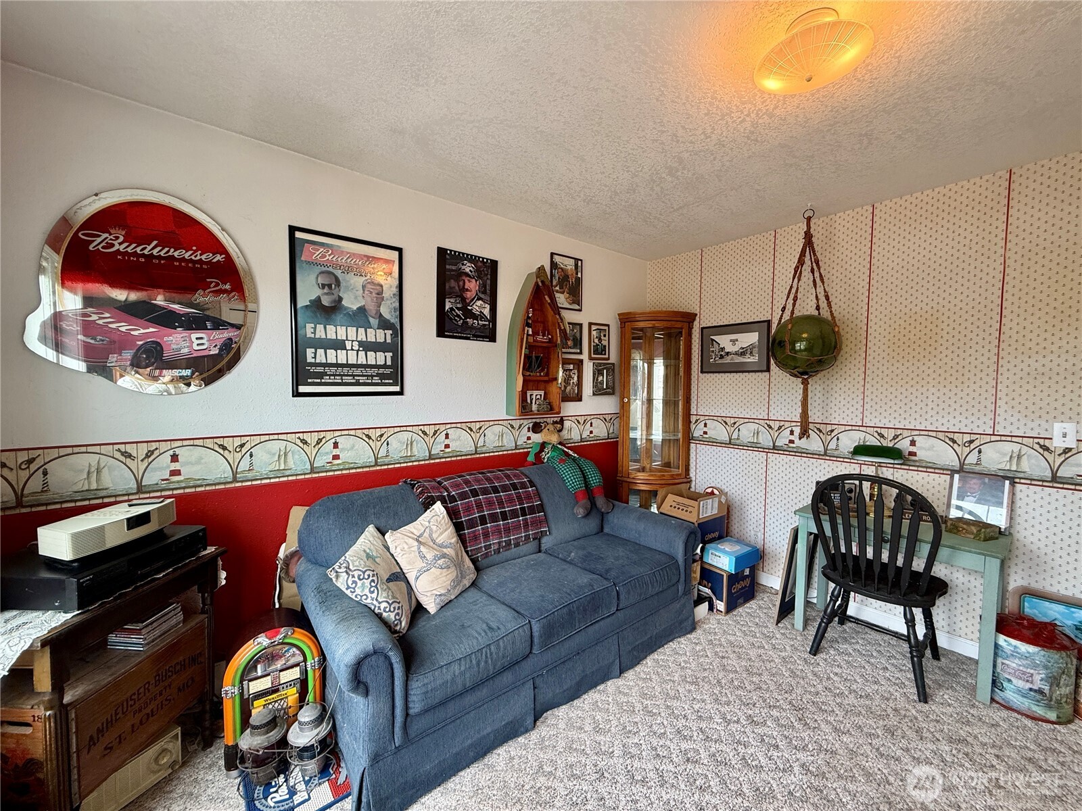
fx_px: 438
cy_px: 406
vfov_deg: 85.7
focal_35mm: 14
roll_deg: -0.2
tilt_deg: -2.0
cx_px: 541
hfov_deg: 102.1
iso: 160
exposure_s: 1/120
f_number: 2.2
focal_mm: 2.22
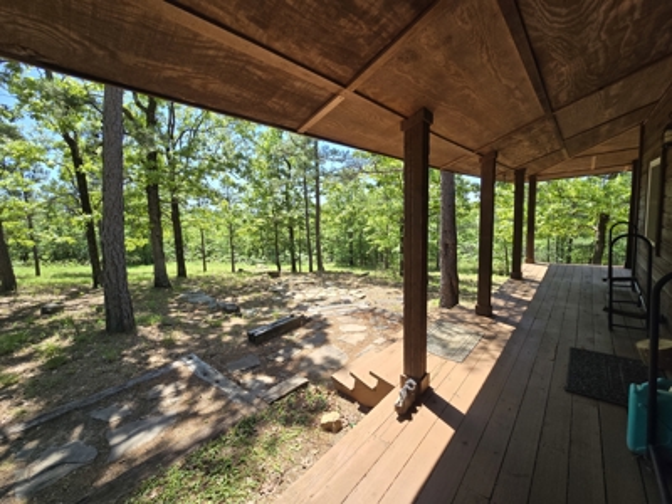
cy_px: 252
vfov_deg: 89.9
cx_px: 336
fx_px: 252
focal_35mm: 13
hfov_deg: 106.2
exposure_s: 1/594
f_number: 2.2
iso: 50
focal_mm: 2.2
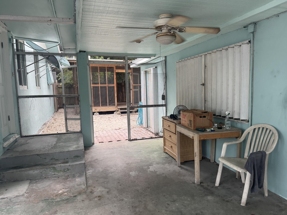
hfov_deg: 69.4
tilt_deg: -6.4
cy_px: 110
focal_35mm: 25
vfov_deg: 54.9
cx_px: 148
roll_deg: +1.0
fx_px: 207
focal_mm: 6.76
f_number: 1.78
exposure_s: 1/120
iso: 200
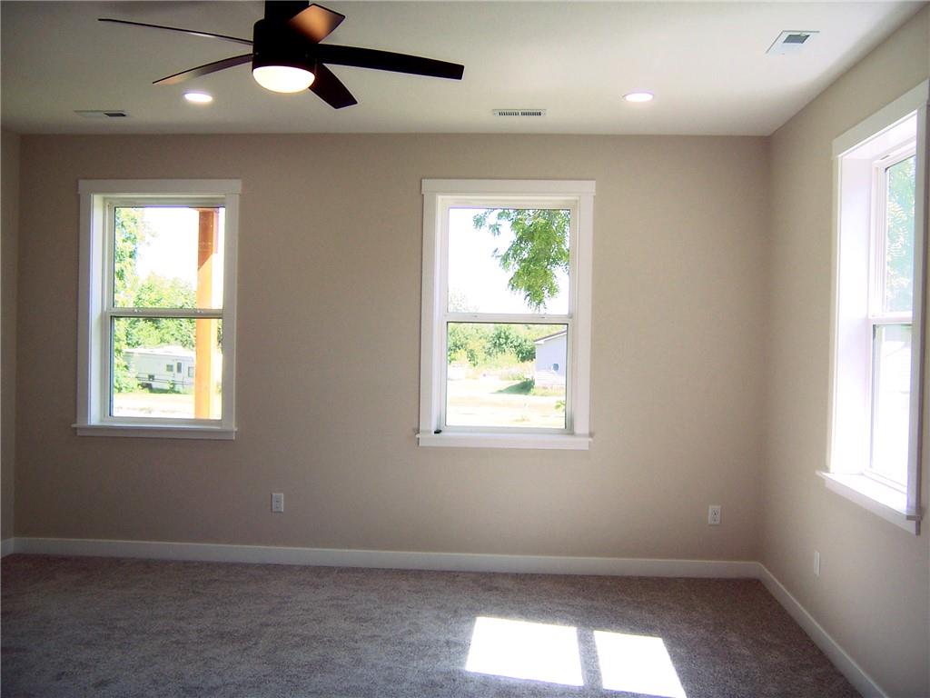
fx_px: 887
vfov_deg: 42.9
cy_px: 349
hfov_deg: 55.4
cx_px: 465
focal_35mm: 33
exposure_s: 1/90
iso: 80
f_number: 3.4
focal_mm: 5.5
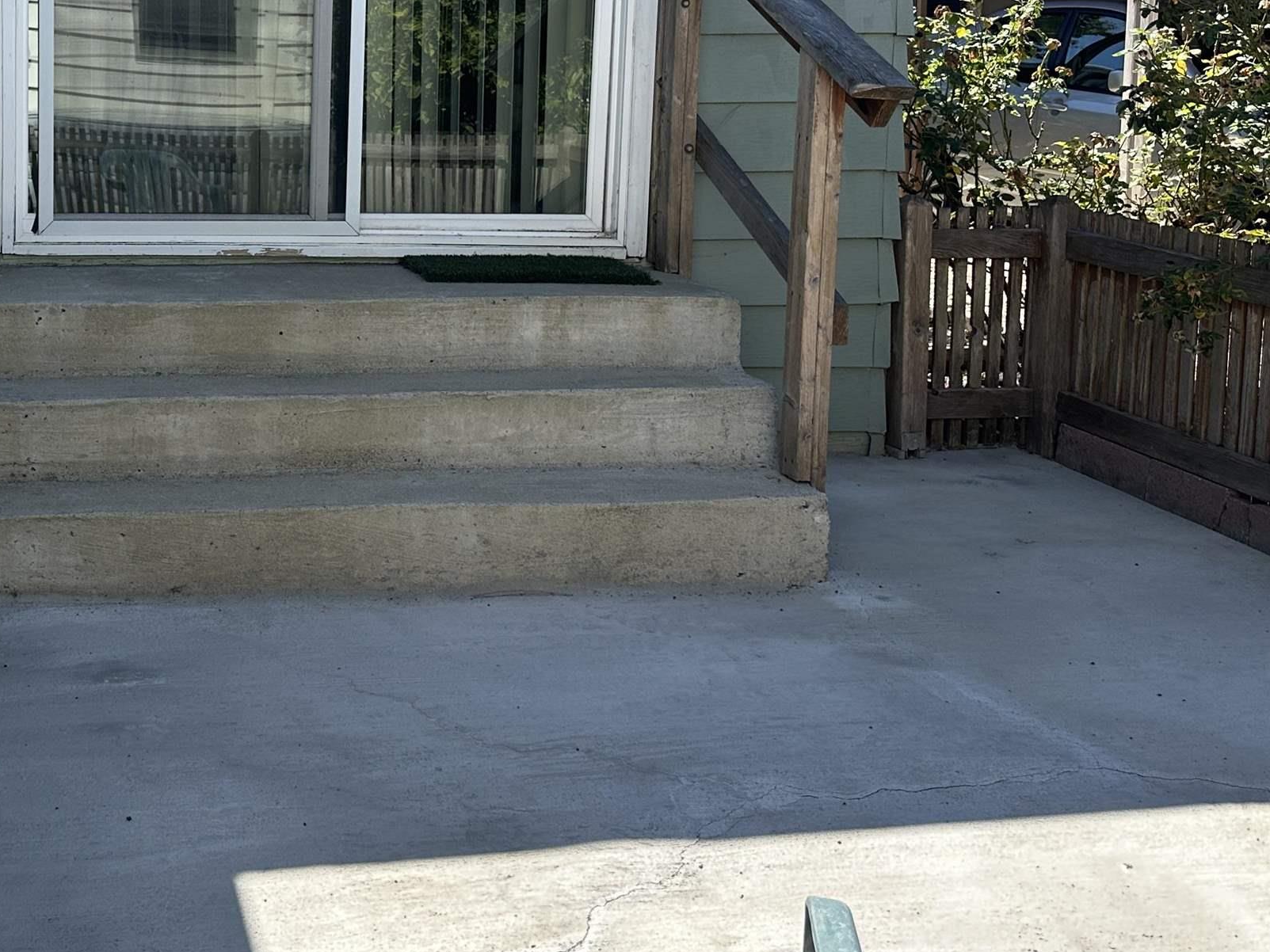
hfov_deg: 39.3
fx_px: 1688
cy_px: 189
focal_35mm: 46
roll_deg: -1.0
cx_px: 218
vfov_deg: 30.7
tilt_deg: -6.4
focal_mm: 6.86
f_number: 1.78
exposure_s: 1/1916
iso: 80
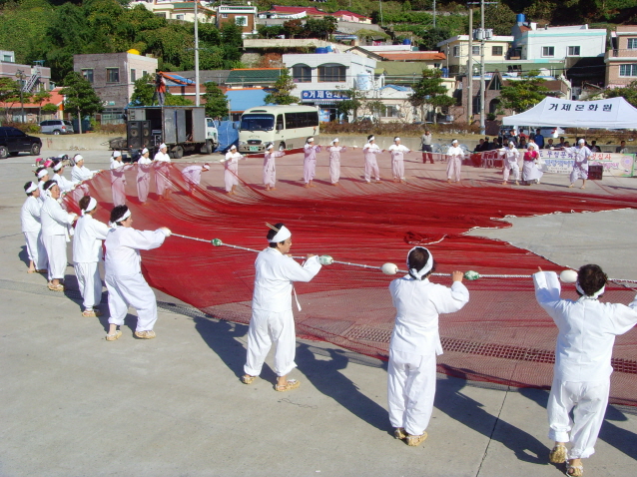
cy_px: 238
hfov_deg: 47.9
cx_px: 318
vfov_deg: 36.8
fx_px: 717
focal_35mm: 39
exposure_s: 1/500
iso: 80
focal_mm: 6.6
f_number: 6.3
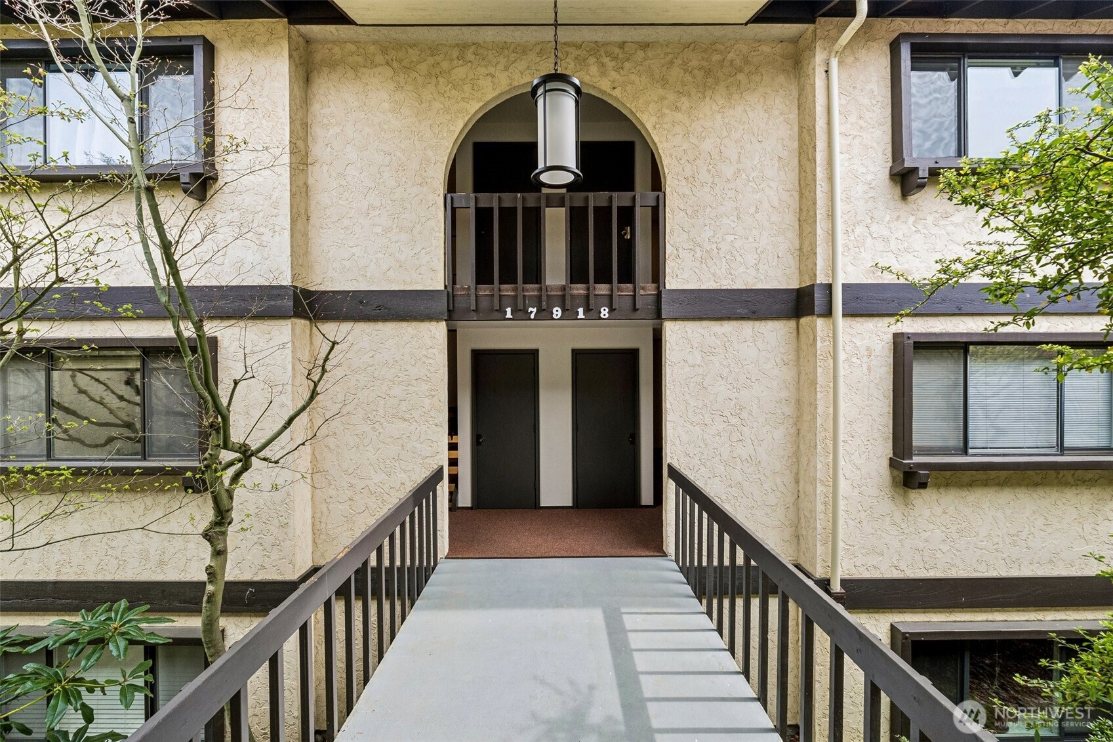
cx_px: 556
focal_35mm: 15
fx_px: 464
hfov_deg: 100.4
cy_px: 371
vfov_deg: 77.3
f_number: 9
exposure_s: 1/50
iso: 250
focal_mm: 10
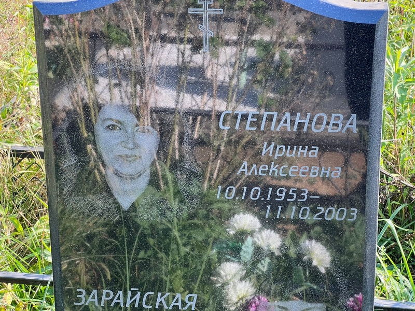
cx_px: 208
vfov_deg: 19.1
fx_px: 923
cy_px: 156
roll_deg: -0.6
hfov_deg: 25.3
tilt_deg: -22.4
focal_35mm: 77
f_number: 2.8
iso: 50
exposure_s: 1/99
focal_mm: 9
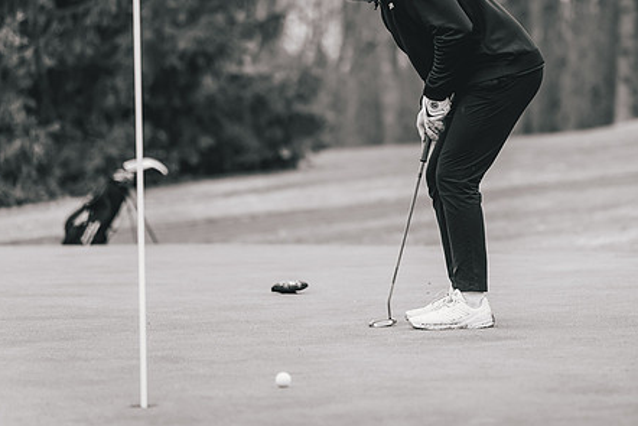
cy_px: 139
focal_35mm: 222
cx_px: 425
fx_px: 3935
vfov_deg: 6.2
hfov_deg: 9.3
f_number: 2.8
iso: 640
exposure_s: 1/3200
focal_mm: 150
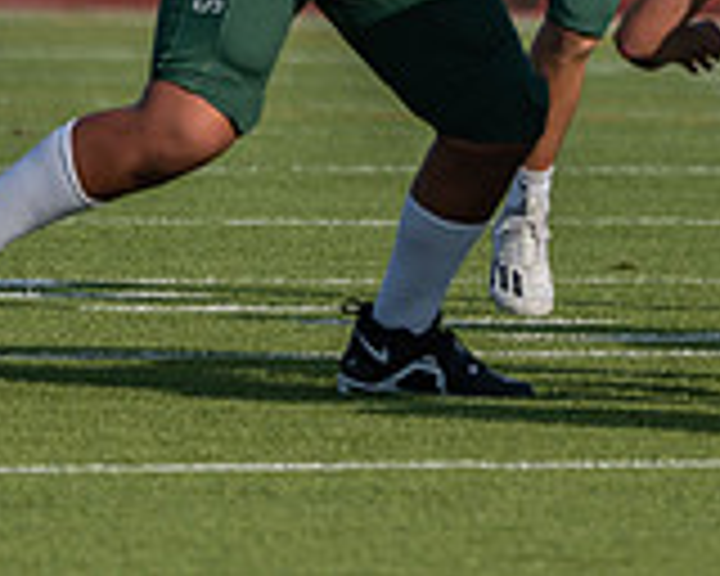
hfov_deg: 1.4
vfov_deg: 1.1
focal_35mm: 1362
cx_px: 742
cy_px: -290
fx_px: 29023
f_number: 5.6
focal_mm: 400
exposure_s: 1/1250
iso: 200
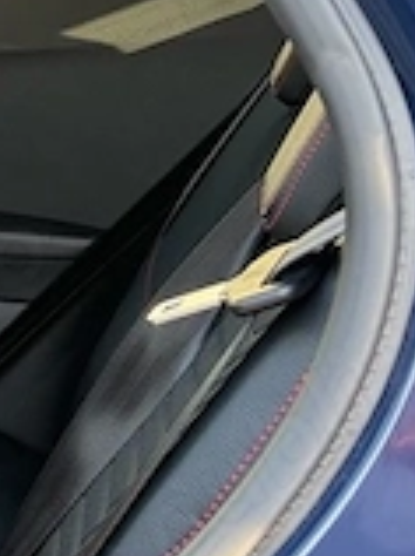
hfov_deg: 12.0
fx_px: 1587
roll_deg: -1.0
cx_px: -587
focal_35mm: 99
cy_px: 408
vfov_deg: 19.7
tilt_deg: -19.7
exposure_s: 1/60
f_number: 1.6
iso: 125
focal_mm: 5.96
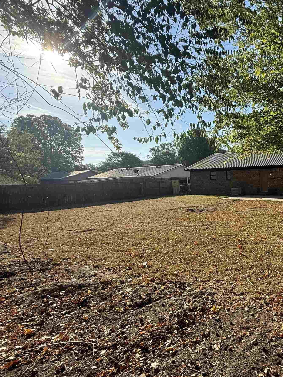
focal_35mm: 24
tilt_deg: -5.8
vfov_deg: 71.5
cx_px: 263
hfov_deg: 49.5
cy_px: 204
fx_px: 262
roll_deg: +0.6
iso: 64
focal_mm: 2.22
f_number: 2.2
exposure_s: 1/1068
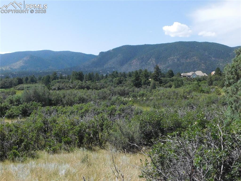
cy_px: 90
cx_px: 120
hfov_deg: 46.8
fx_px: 278
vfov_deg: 35.9
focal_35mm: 40
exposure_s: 1/1500
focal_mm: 7.1
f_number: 7.2
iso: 800
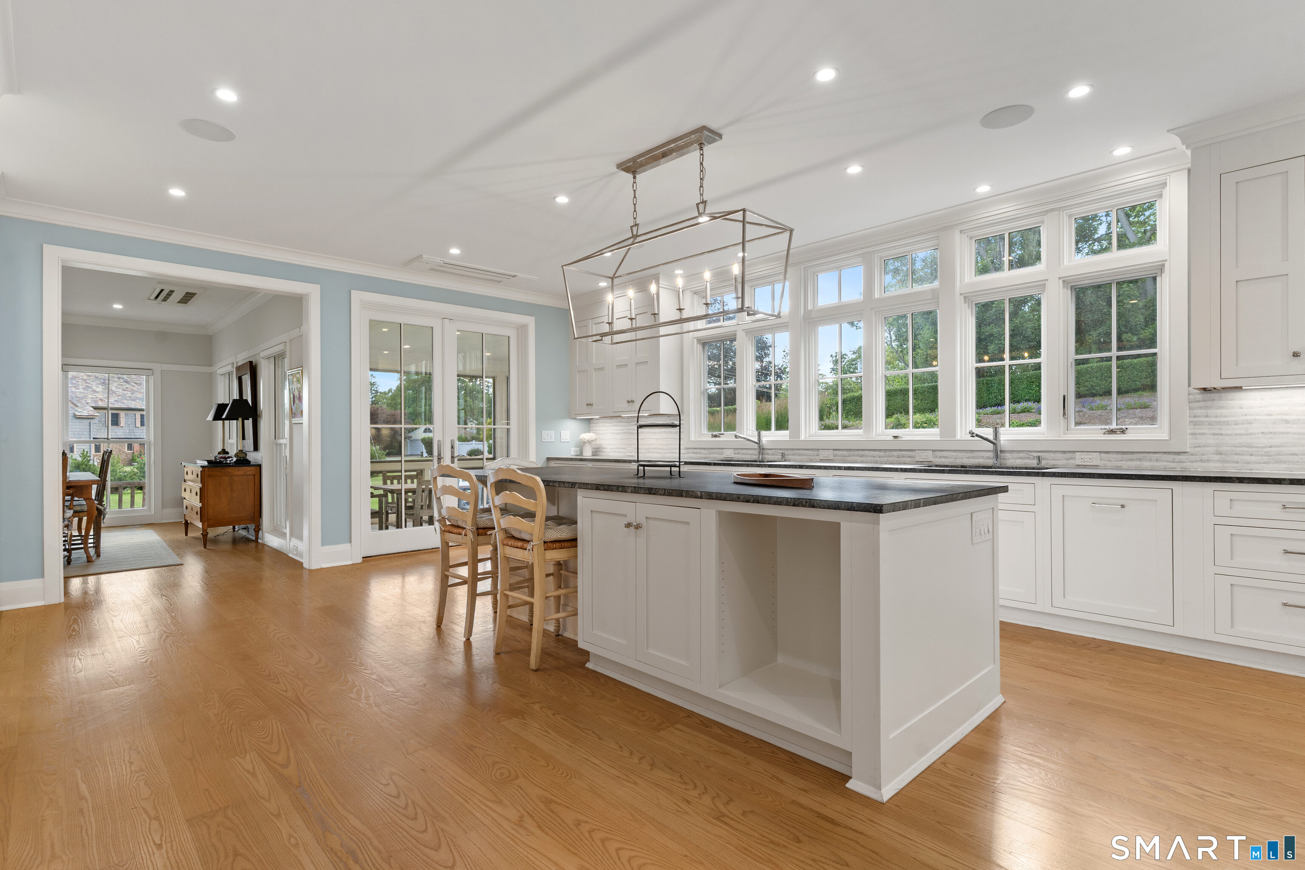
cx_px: 652
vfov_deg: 70.4
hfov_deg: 93.3
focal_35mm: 17
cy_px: 435
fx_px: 616
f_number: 8
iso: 320
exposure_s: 1/8
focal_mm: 17
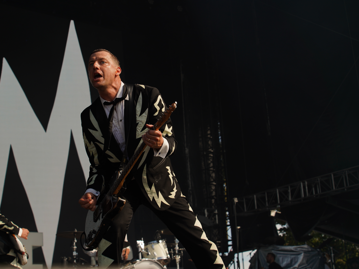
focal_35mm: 67
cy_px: 134
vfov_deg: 21.9
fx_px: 695
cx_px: 155
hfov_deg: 28.9
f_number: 7.1
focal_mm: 61
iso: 100
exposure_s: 1/400
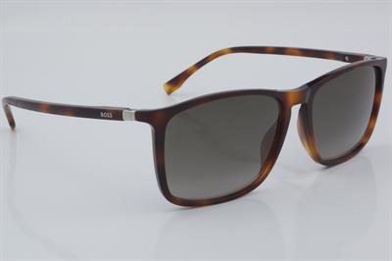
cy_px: 130
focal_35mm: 82
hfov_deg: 24.6
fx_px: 898
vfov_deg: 16.5
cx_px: 196
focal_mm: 55
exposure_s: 1/4
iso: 100
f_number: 32
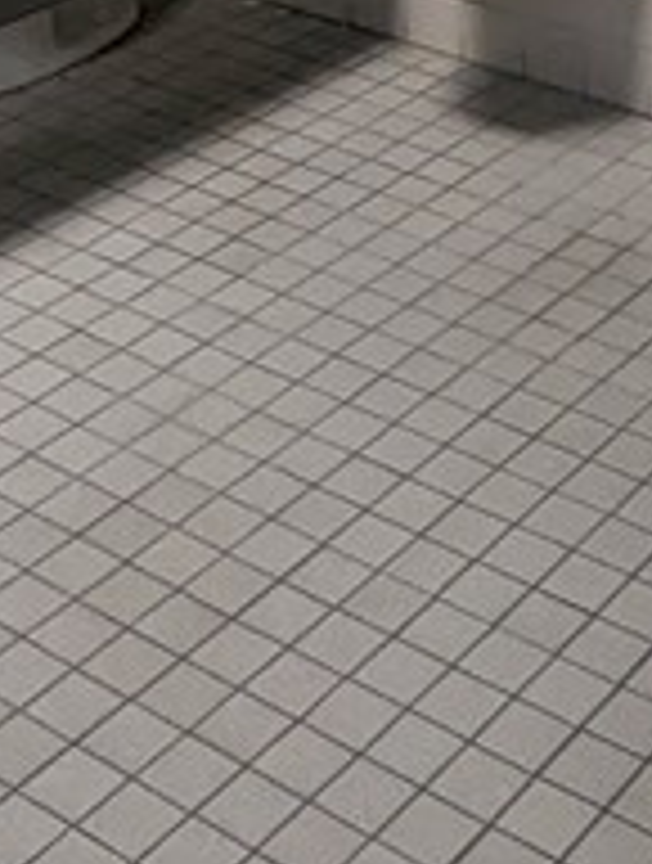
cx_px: 452
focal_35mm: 85
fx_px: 2125
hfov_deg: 17.4
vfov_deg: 19.5
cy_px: -497
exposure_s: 1/120
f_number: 2.2
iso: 362
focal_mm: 2.35
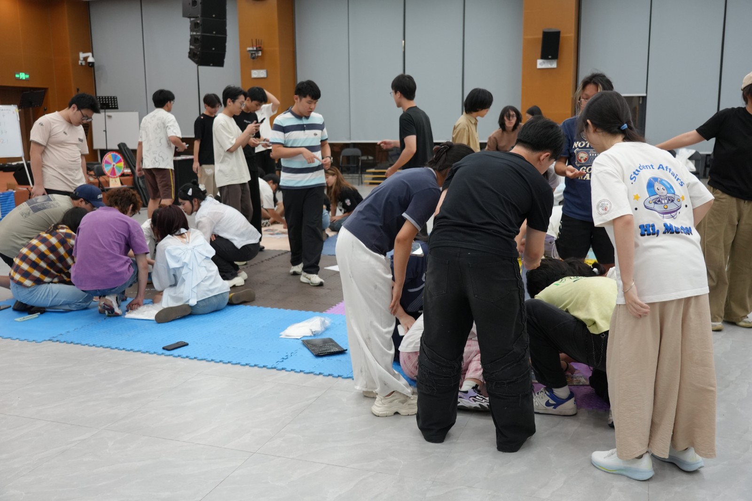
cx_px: 376
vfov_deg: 38.9
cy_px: 250
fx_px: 710
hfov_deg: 55.8
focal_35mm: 34
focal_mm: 34
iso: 2000
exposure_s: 1/160
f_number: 4
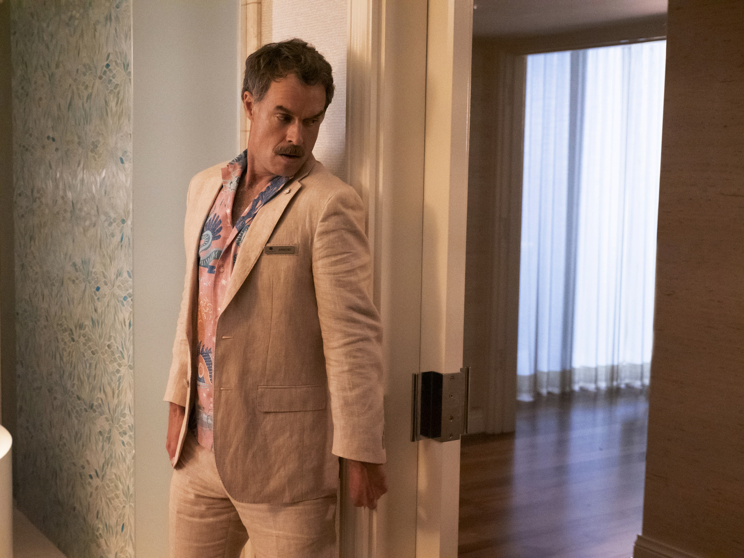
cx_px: 372
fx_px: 1118
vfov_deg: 28.0
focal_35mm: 52
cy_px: 279
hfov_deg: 36.8
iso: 12800
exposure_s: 1/80
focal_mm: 26
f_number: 2.8
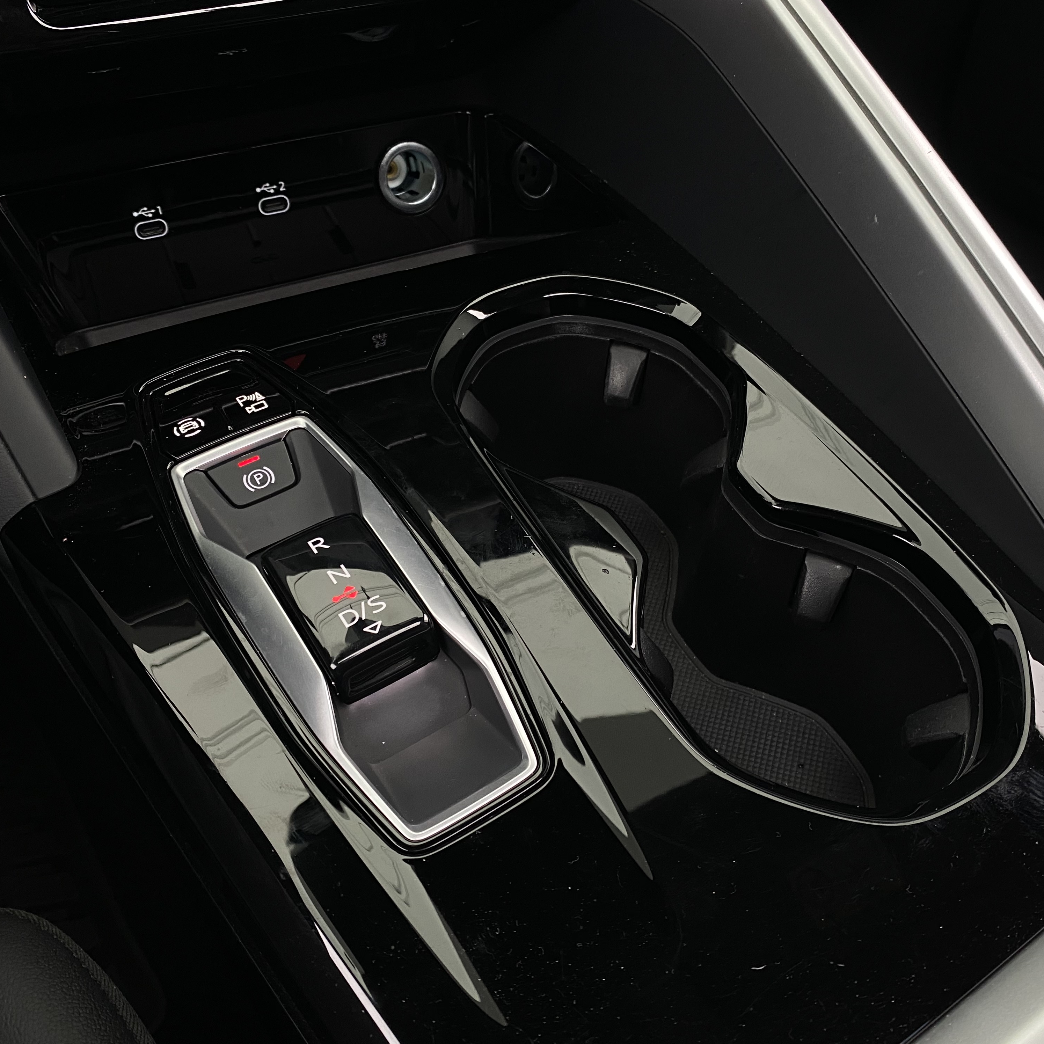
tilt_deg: -45.7
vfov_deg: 52.5
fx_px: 1058
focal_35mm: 31
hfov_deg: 52.5
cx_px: 539
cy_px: 522
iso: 100
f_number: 1.8
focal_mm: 4.25
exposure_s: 1/61
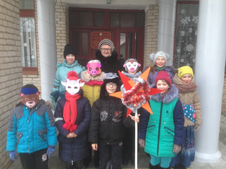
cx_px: 113
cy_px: 84
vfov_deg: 42.9
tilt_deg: -10.0
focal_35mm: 33
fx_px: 215
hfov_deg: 55.4
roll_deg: -2.0
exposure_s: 1/20
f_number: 2.4
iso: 50
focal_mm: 4.12
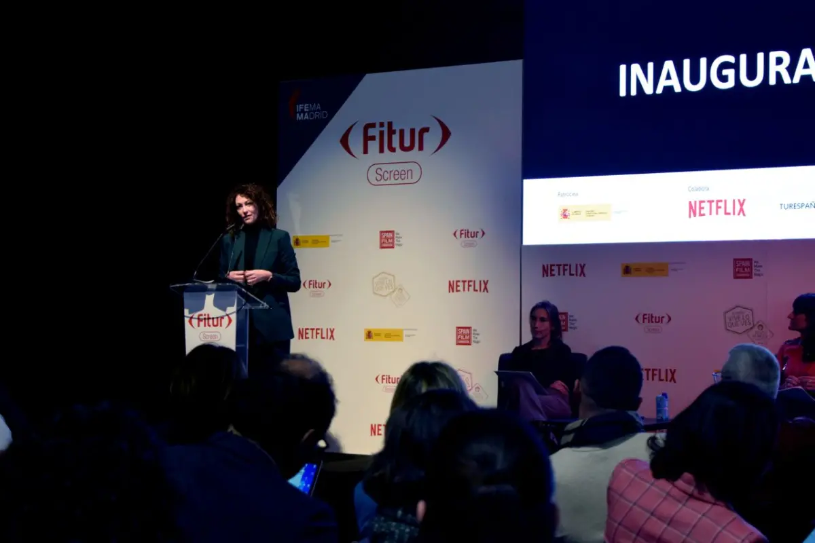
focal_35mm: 72
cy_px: 272
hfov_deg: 28.1
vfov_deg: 18.9
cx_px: 408
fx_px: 1630
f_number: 5.3
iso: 800
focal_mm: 48
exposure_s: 1/100
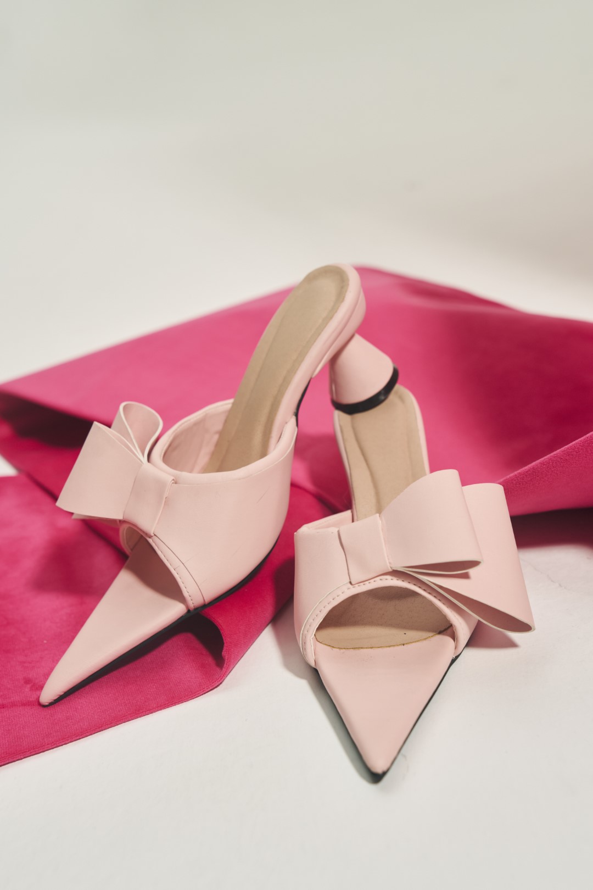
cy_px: 445
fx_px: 1309
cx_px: 296
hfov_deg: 25.5
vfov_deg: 37.5
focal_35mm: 53
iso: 160
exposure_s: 1/125
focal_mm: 53
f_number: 5
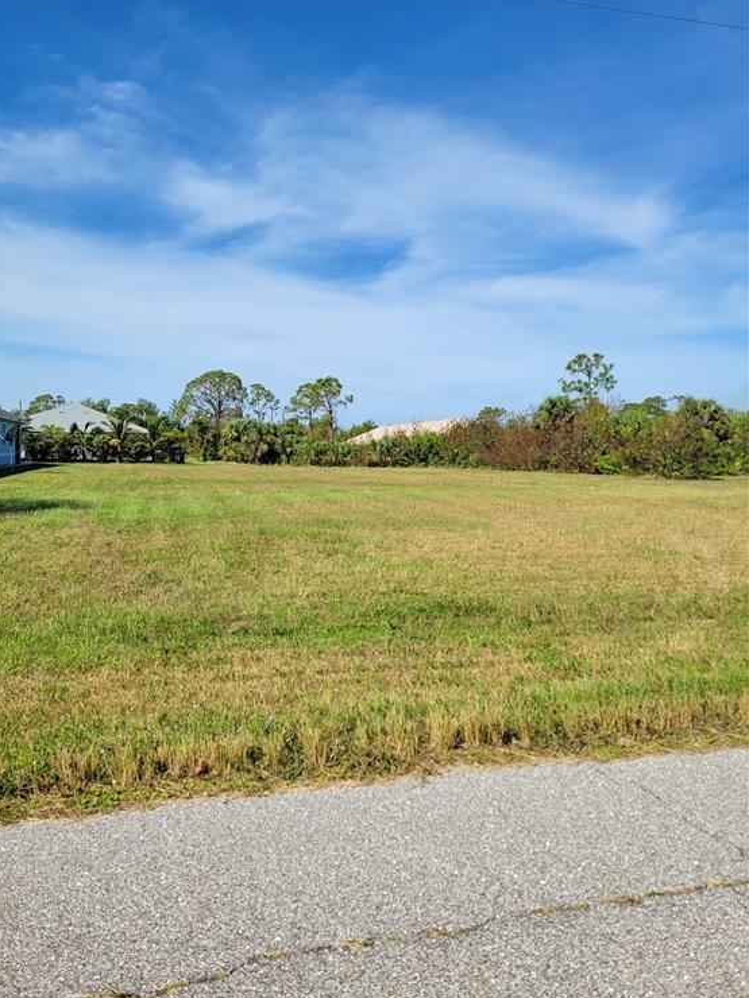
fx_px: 779
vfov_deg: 65.3
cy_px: 486
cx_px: 362
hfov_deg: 51.3
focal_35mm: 27
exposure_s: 1/3512
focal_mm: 5.4
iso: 40
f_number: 1.8
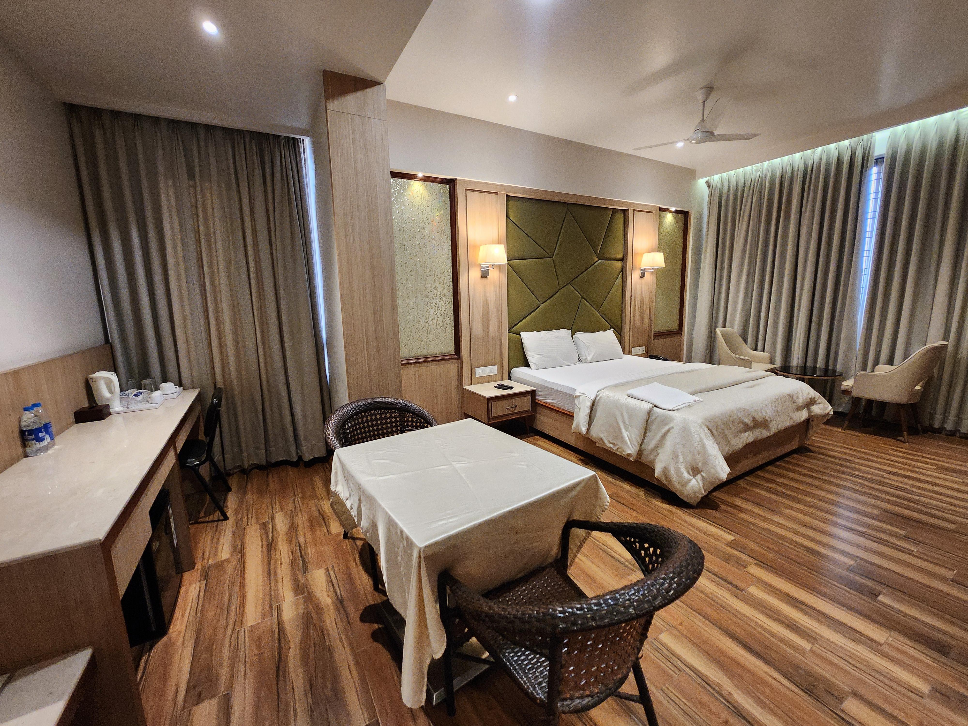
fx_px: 364
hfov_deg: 106.2
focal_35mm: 13
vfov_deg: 89.9
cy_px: 363
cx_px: 484
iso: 400
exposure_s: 1/50
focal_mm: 1.7
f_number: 2.2
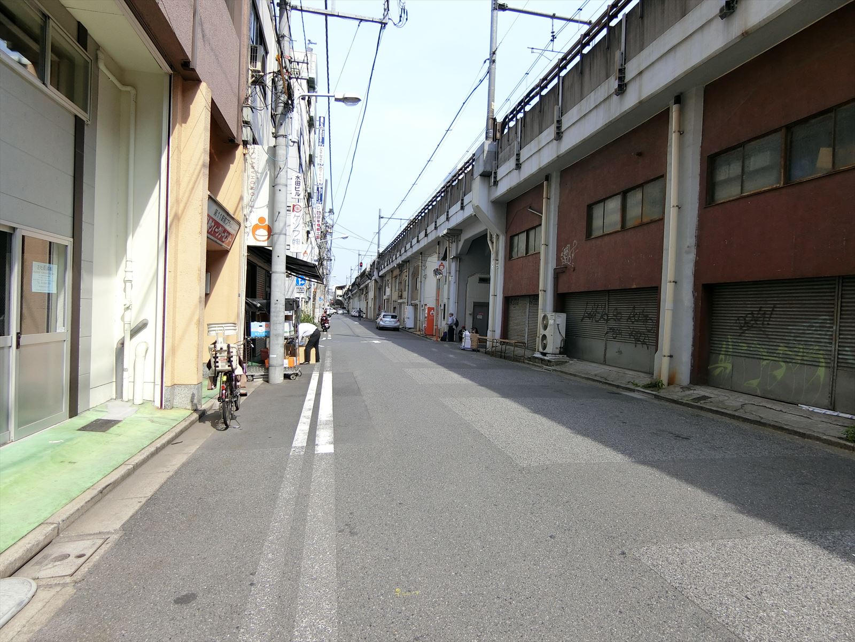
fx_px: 469
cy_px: 321
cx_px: 428
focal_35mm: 19
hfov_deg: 84.7
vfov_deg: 68.7
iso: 80
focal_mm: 4.06
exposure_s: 1/160
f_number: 6.9
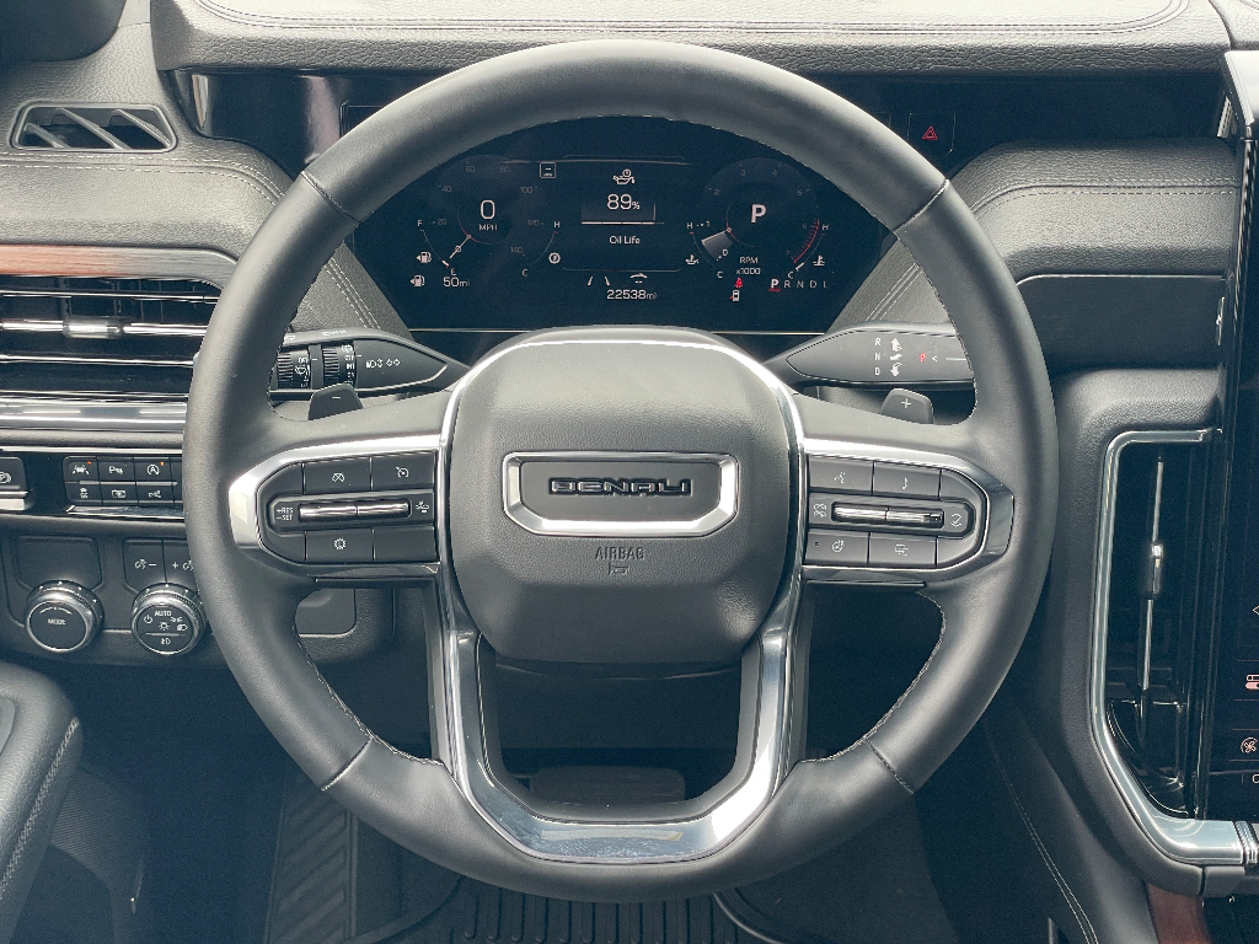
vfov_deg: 28.0
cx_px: 630
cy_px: 472
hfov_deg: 36.8
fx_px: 1891
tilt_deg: -32.5
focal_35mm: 52
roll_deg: +0.2
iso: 50
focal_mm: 6
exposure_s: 1/99
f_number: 2
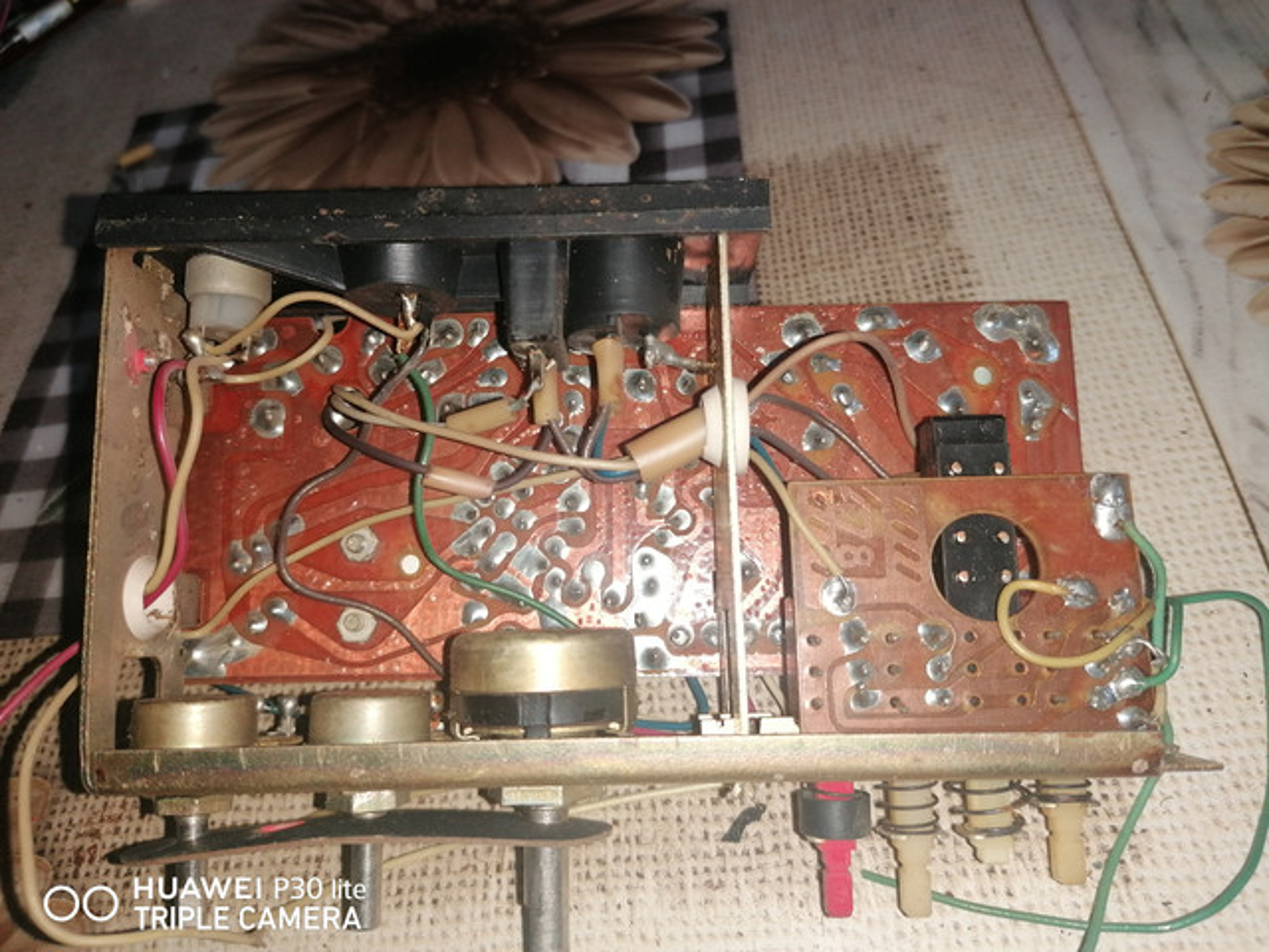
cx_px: 634
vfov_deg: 51.4
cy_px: 476
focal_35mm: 27
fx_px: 990
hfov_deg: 65.3
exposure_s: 1/120
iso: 80
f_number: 1.8
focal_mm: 4.75
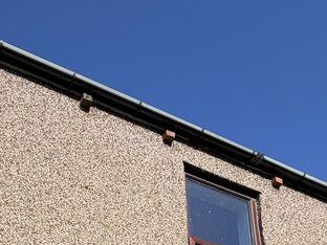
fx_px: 435
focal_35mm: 46
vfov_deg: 23.4
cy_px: 391
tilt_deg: +21.8
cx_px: 34
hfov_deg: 38.4
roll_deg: -2.8
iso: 20
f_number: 2.2
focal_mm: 2.22
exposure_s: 1/841
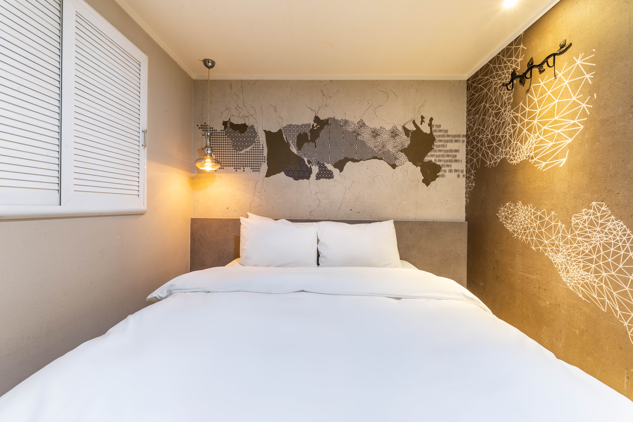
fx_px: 246
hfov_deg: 104.3
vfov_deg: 81.2
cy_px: 211
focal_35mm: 14
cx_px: 316
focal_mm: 14
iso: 100
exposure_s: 4
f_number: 13
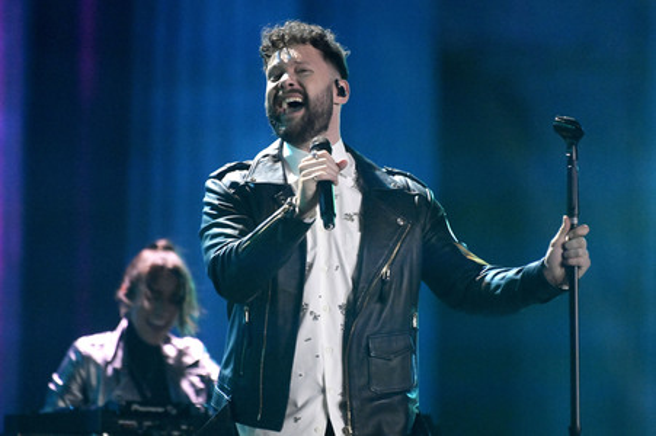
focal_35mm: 500
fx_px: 9104
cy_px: 218
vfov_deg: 2.7
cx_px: 328
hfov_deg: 4.1
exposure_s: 1/1000
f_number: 5.6
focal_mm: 500
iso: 12800
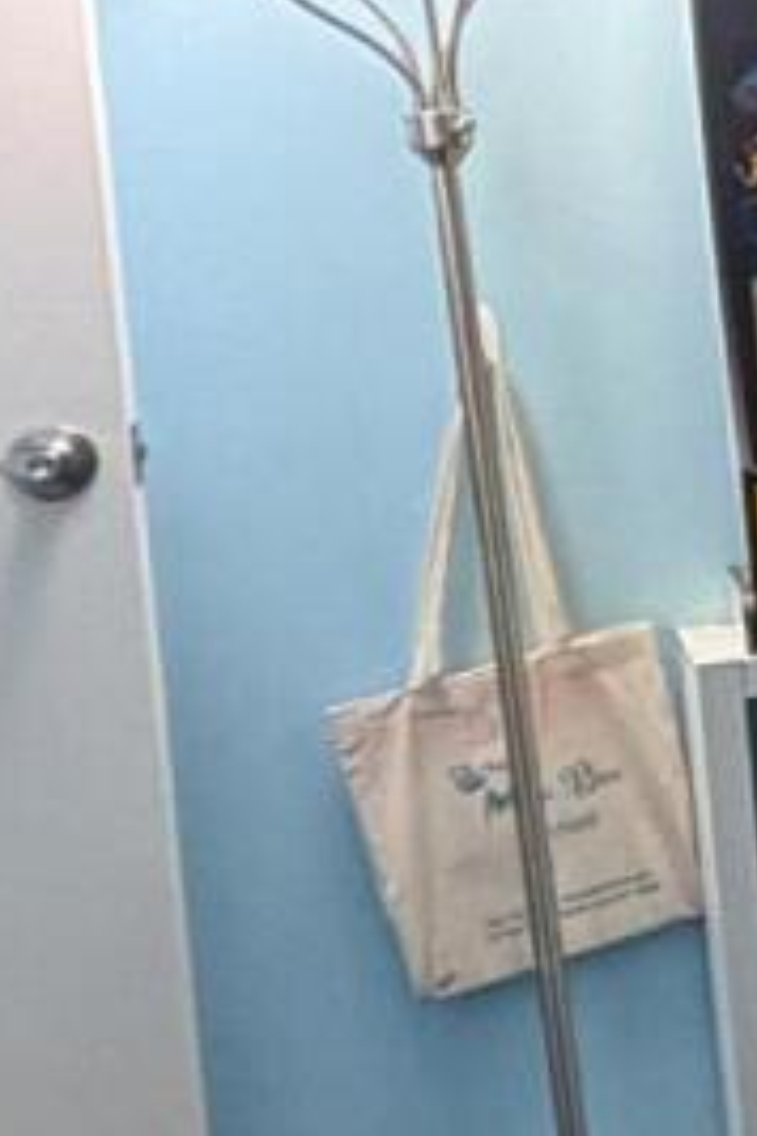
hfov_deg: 8.8
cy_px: 323
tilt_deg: -3.3
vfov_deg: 18.7
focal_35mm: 109
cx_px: 2658
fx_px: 3438
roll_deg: +3.1
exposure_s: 1/60
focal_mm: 2.22
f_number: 2.2
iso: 320
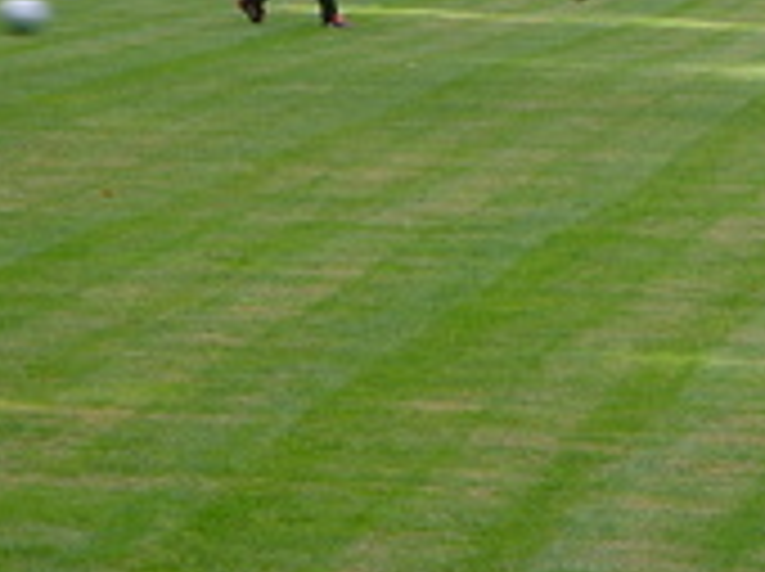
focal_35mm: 345
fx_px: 7614
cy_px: 2
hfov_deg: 5.7
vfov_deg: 4.3
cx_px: 648
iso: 80
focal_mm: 19.8
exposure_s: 1/125
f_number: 4.5
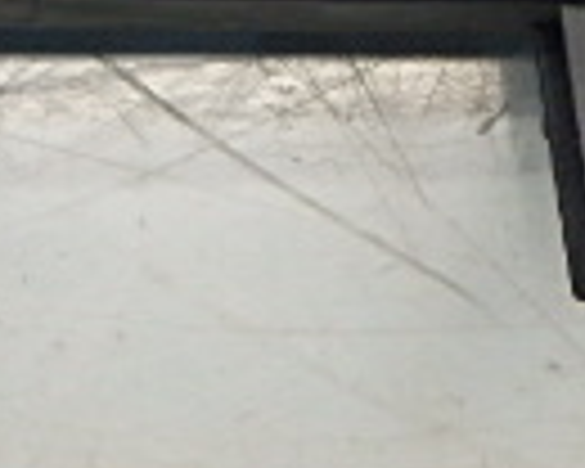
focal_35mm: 164
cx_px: 189
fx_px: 2839
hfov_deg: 11.7
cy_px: -580
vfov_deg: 8.7
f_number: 4.9
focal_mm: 6
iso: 250
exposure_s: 1/40
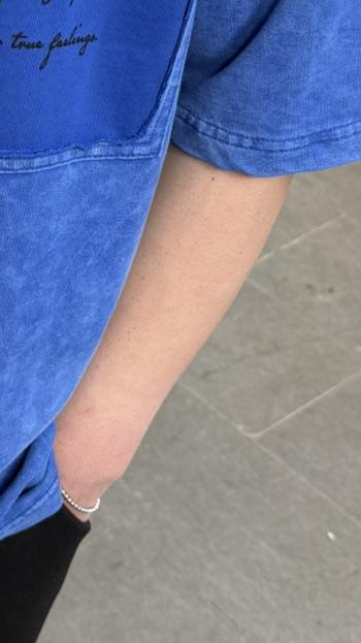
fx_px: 1465
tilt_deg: -37.6
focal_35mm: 86
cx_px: -140
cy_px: 191
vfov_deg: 24.6
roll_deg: -1.0
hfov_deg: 13.4
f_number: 1.78
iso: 160
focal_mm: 6.76
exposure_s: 1/121
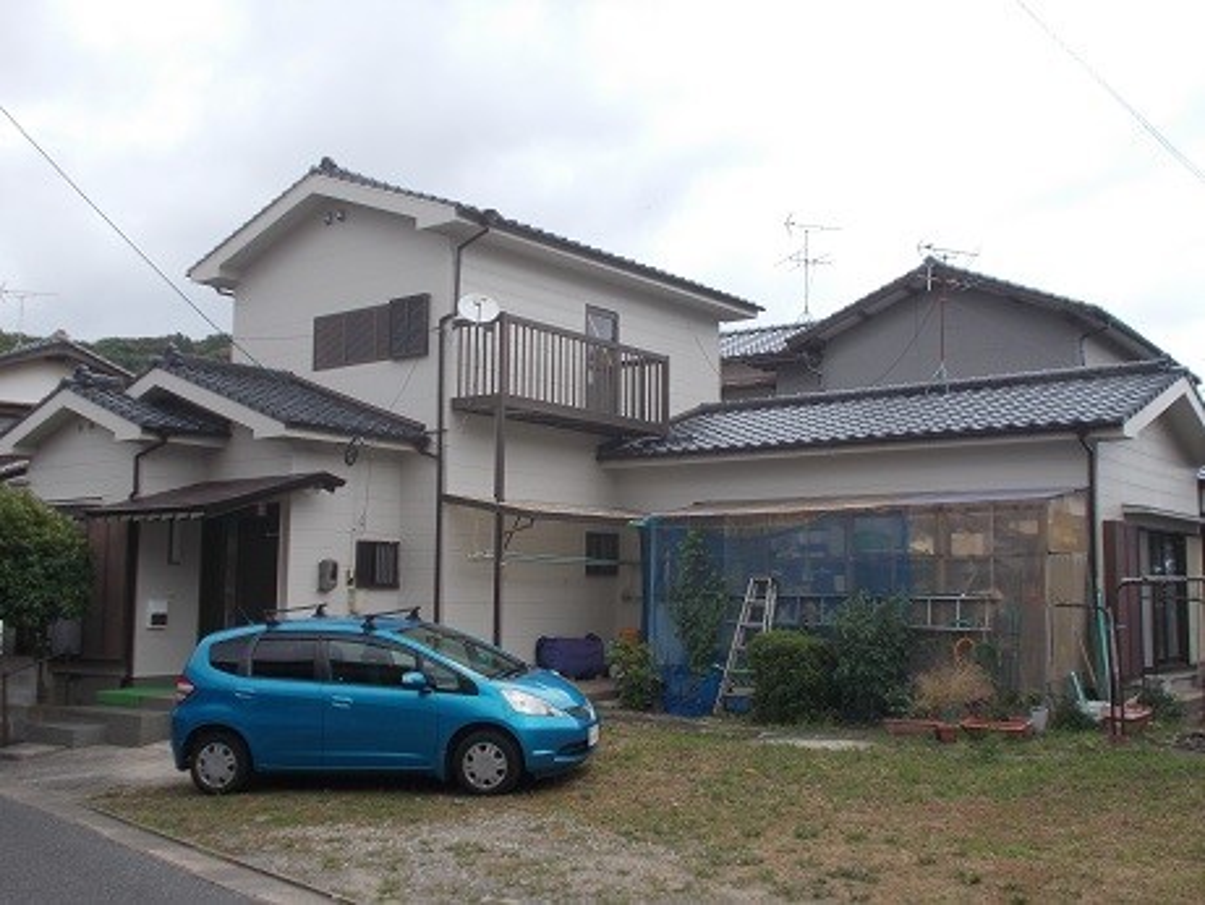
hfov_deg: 47.9
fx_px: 1358
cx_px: 602
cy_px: 452
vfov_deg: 36.8
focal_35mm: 39
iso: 80
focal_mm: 6.9
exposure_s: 1/250
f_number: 3.9
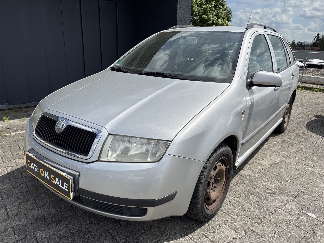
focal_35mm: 26
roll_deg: -2.1
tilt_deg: -16.7
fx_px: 243
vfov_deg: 53.1
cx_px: 162
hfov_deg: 67.3
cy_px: 122
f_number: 1.6
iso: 50
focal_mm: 5.96
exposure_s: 1/5348
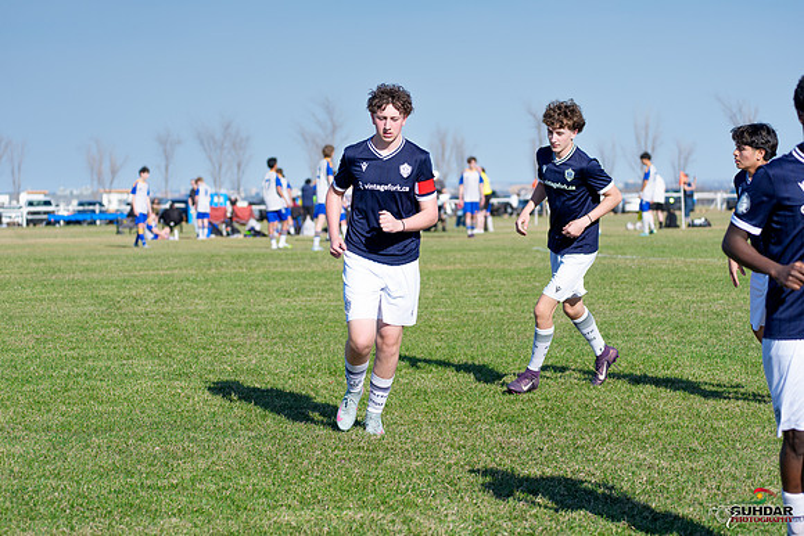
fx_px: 2502
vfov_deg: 12.2
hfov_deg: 18.3
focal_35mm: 112
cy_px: 268
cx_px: 402
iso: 250
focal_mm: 112
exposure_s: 1/1600
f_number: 4.5
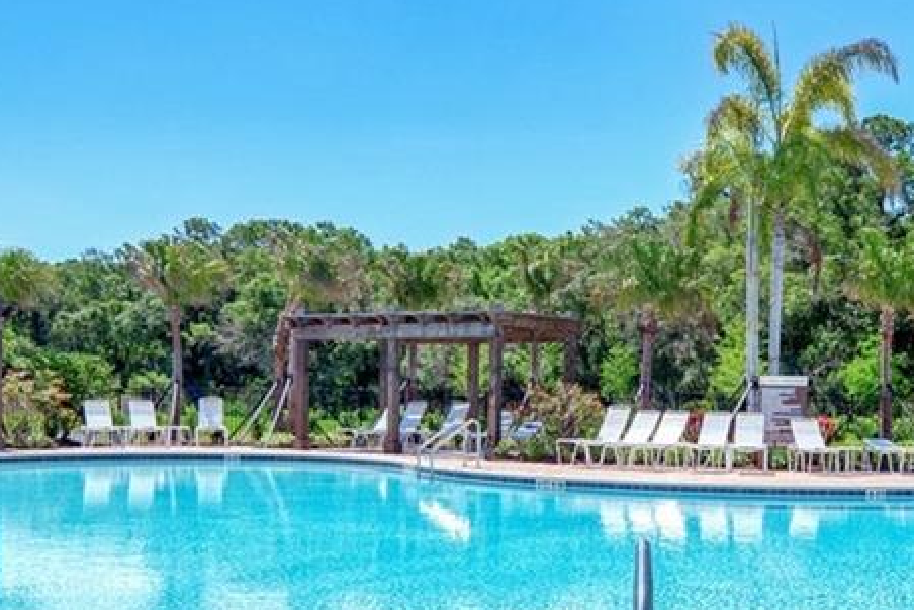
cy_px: 387
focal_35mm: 46
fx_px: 1169
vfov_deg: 29.2
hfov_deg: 41.7
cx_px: 665
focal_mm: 13
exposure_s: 1/200
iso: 125
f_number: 7.1
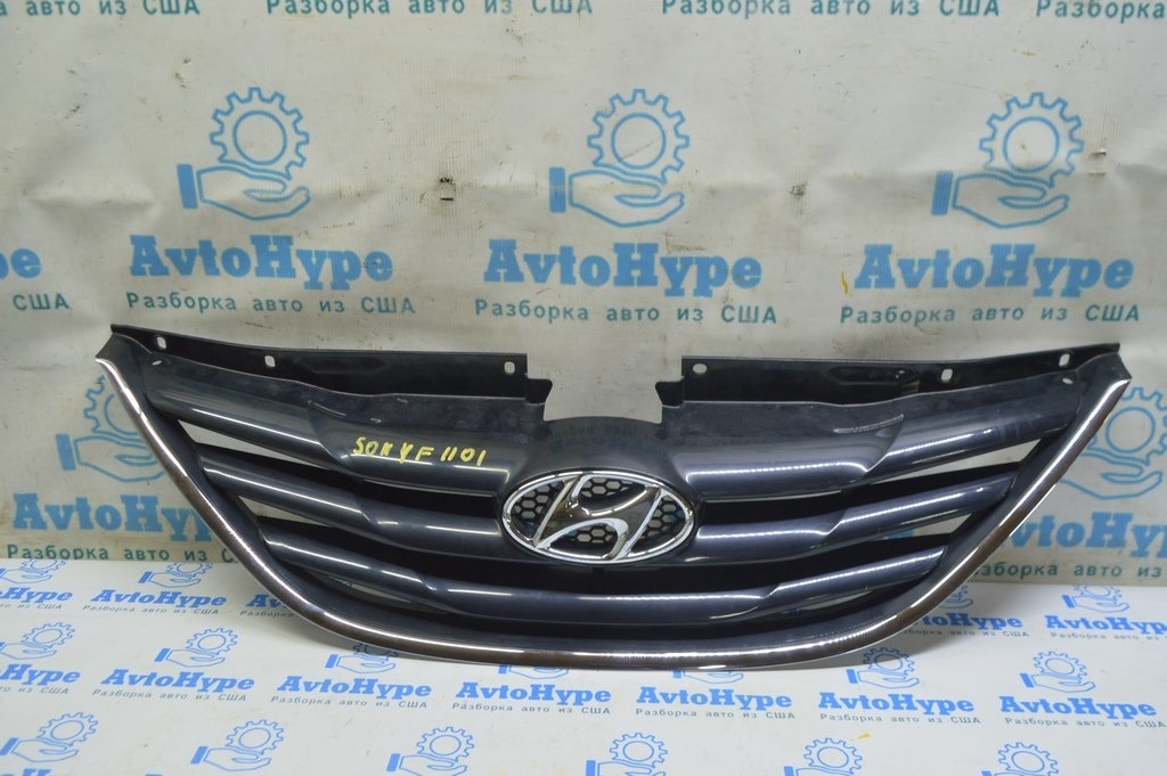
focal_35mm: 33
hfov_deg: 57.3
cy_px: 388
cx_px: 584
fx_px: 1069
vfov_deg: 39.9
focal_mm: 22
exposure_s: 1/20
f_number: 5.6
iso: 400
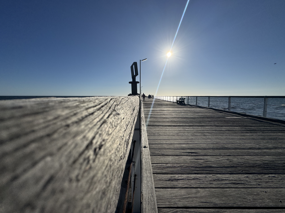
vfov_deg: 85.7
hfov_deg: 102.1
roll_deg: +0.3
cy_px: 106
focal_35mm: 14
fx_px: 115
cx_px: 142
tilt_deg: -4.5
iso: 50
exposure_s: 1/17241
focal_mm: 2.22
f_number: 2.2
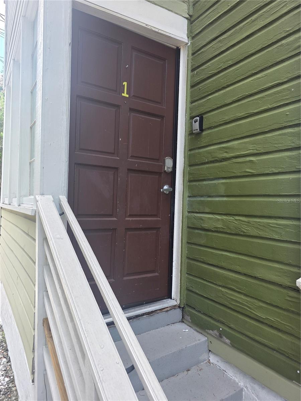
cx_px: 150
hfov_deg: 58.9
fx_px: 267
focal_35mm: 23
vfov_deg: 73.9
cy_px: 200
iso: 64
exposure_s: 1/359
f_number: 1.7
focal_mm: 6.3
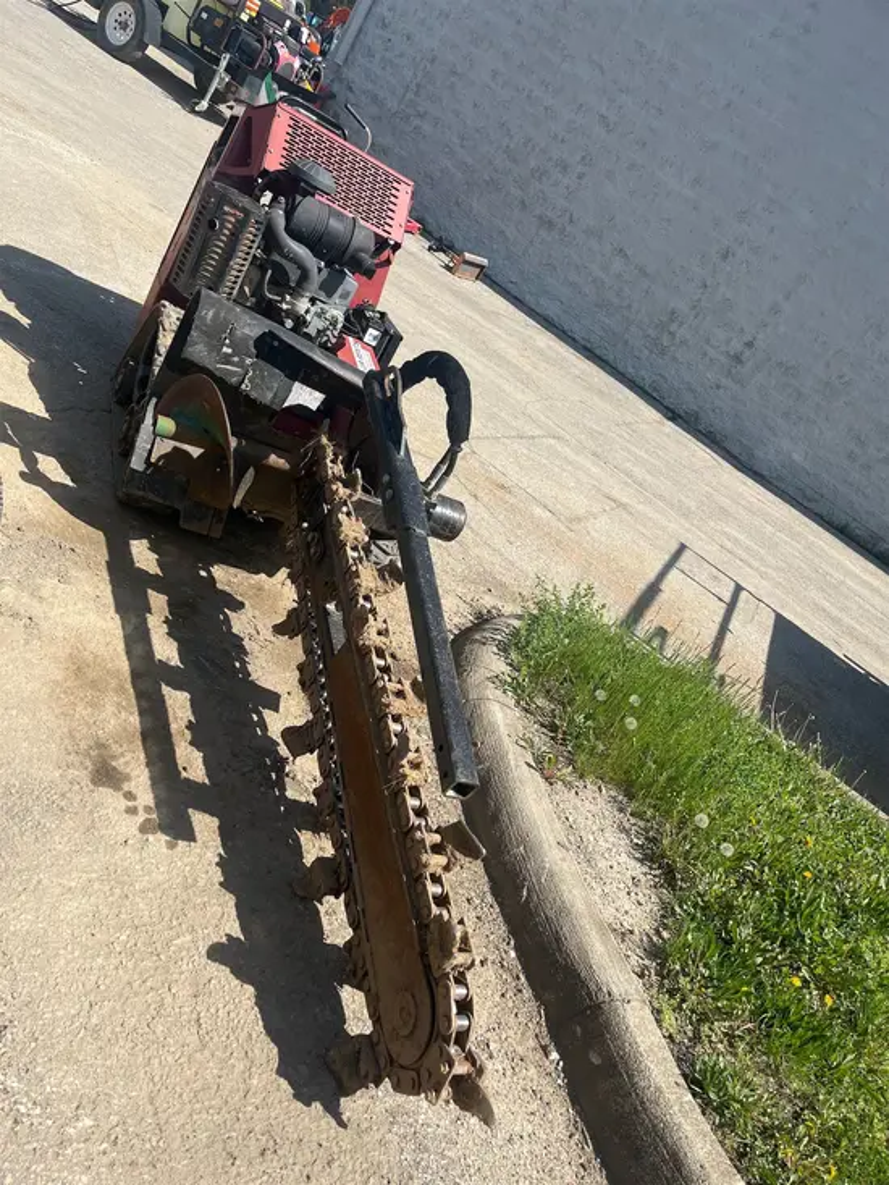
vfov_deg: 67.3
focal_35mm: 26
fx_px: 890
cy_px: 592
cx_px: 444
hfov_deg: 53.1
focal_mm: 5.1
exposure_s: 1/3215
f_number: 1.6
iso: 50
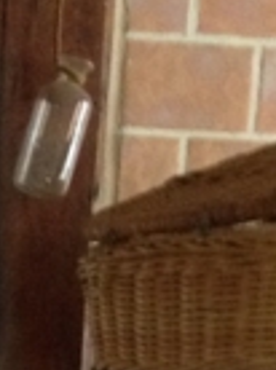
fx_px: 2165
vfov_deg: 8.5
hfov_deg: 7.0
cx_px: -314
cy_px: 1008
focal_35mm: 203
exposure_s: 1/20
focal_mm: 4.28
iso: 320
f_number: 2.4
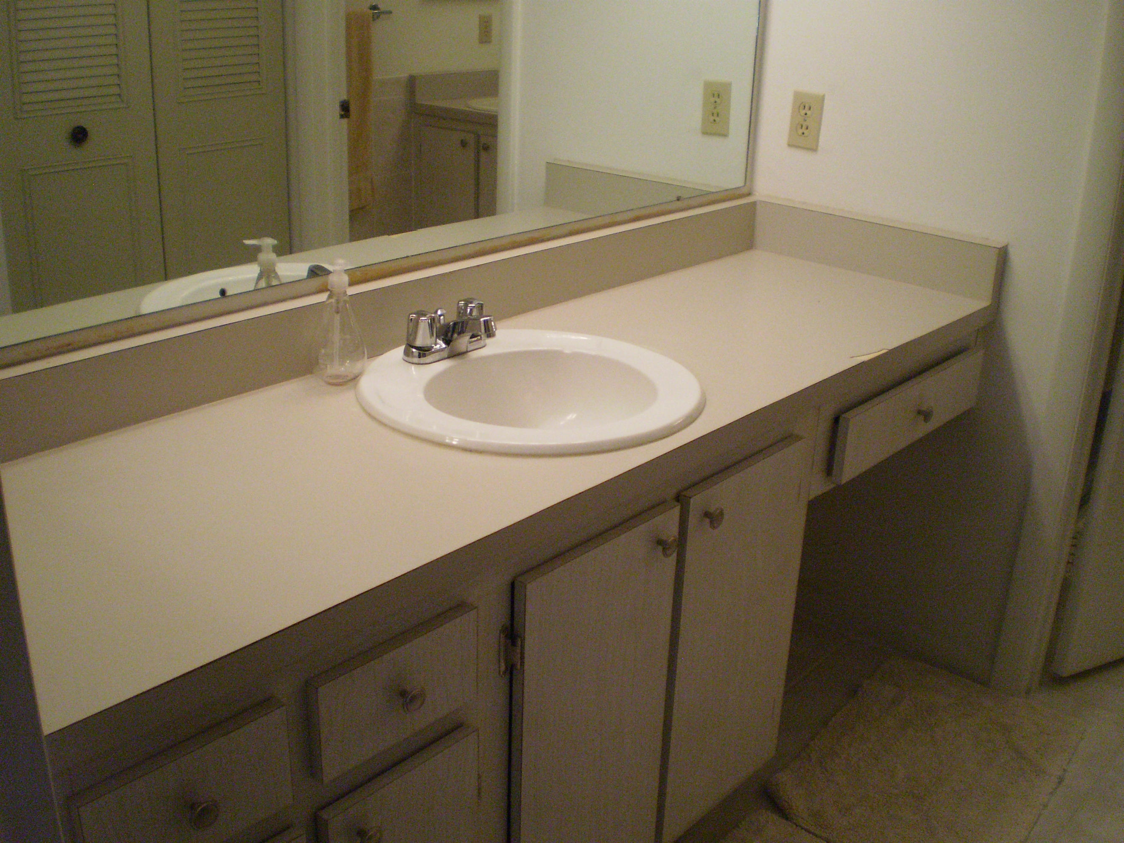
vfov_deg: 39.7
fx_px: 1169
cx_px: 562
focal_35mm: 36
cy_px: 422
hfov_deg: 51.4
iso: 400
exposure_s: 1/160
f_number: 3.1
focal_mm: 6.3
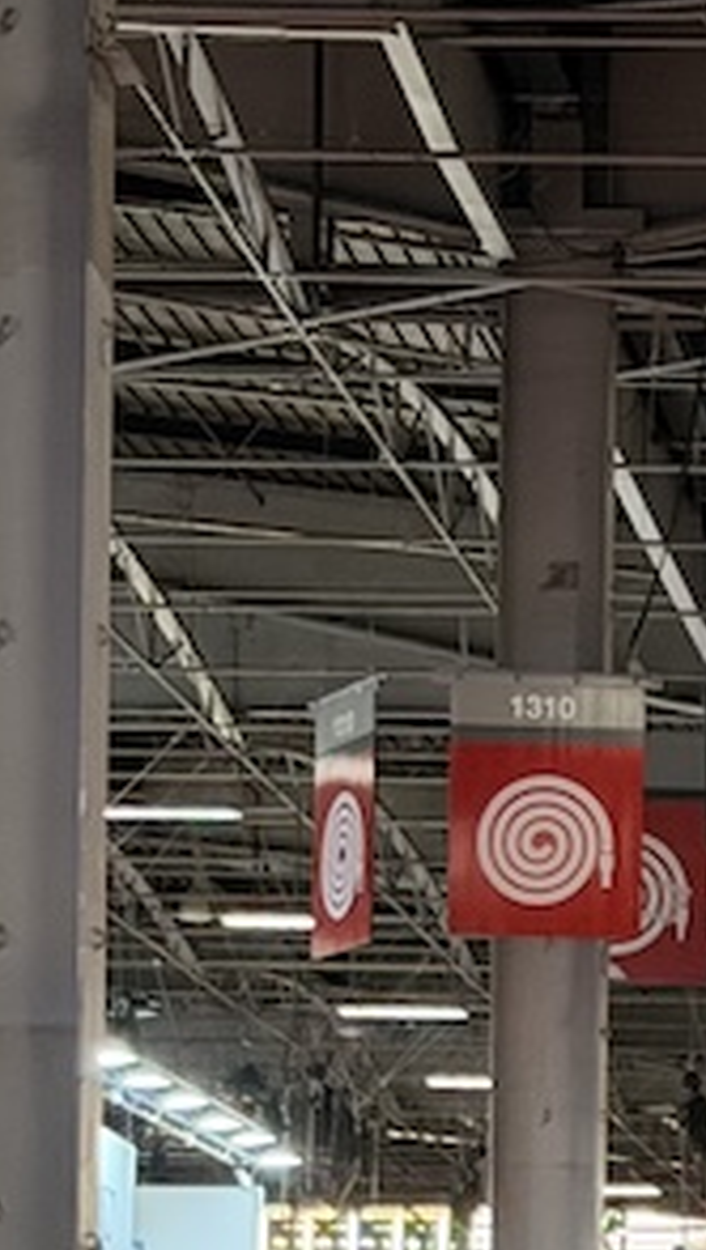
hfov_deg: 5.6
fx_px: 7135
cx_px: 1063
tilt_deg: +0.7
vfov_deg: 9.8
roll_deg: -1.2
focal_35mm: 215
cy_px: 1590
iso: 160
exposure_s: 1/100
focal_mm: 6.76
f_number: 1.78
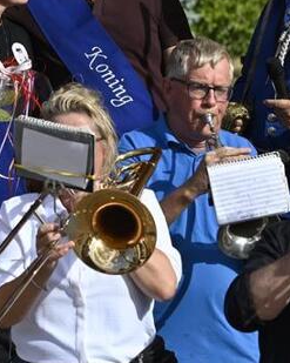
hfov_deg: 4.0
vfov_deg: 4.9
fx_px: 4197
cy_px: 26
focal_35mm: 391
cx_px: -7
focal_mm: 130
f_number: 8
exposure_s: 1/1600
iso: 400
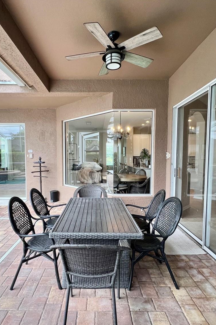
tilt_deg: -5.8
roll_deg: -0.4
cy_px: 169
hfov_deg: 64.4
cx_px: 96
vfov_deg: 86.9
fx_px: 171
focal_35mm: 19
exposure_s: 1/120
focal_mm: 1.57
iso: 125
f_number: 1.8
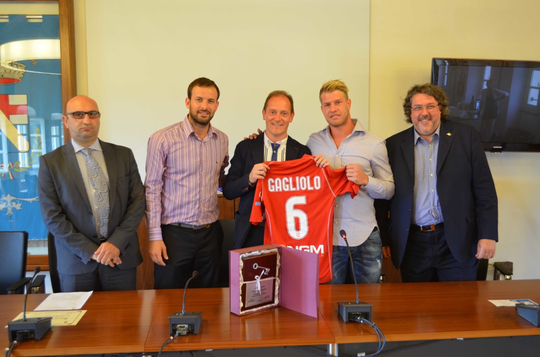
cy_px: 178
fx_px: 539
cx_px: 270
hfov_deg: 53.2
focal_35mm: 36
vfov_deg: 36.7
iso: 800
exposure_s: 1/40
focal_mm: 24
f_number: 4
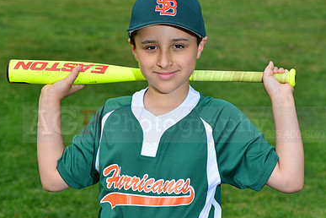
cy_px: 118
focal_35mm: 174
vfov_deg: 7.9
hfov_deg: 11.8
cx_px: 164
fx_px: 1576
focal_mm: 116
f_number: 10
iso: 200
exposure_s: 1/200
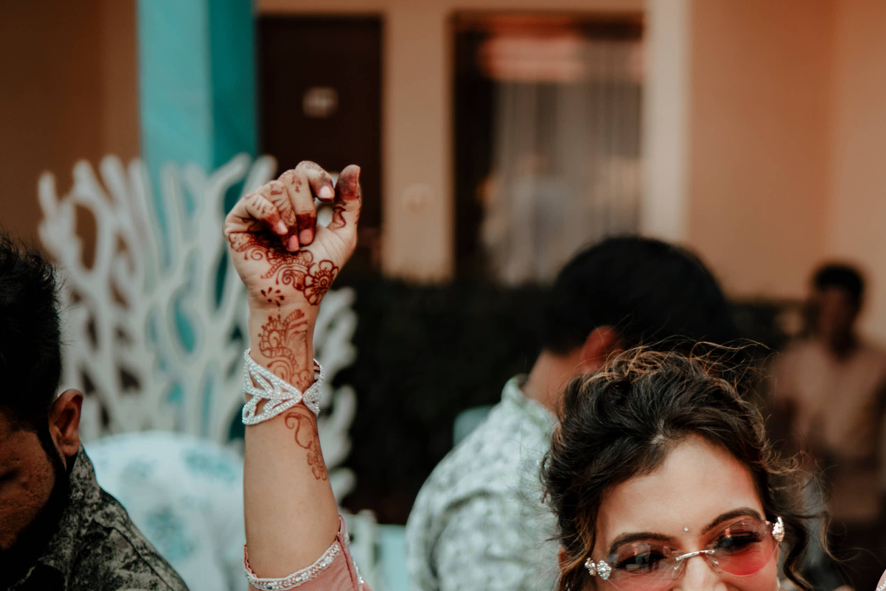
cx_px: 1148
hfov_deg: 19.4
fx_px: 2387
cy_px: 773
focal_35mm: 97
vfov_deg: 13.6
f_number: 1.4
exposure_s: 1/1000
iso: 125
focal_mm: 35
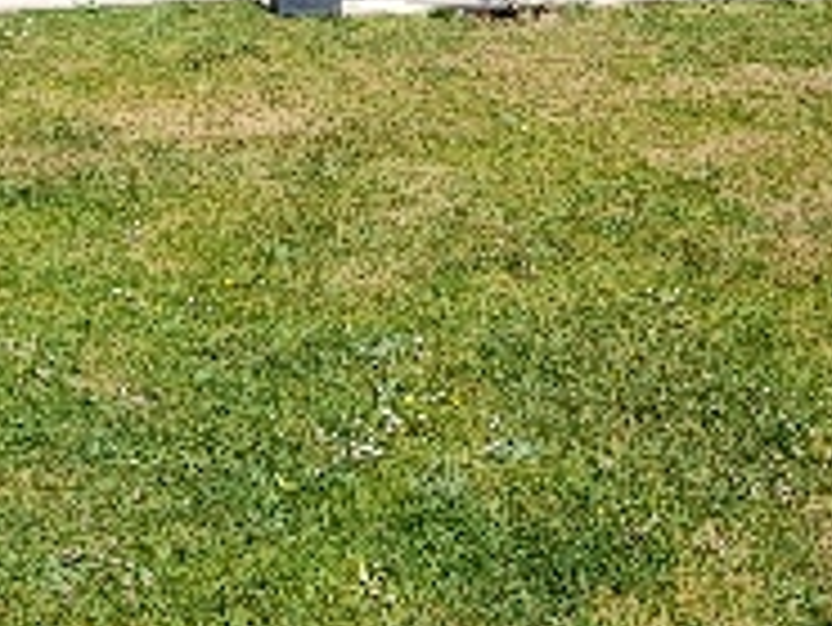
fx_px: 1082
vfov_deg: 26.2
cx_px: 459
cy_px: -234
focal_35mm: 45
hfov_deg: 42.0
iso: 50
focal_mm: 2.2
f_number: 2.2
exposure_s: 1/1960
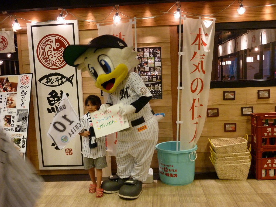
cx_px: 138
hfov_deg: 52.6
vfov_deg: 40.7
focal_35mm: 35
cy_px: 104
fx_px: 279
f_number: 3.8
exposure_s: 1/15
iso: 400
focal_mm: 6.3
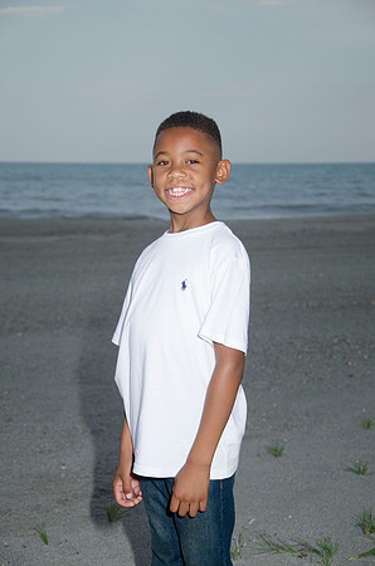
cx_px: 188
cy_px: 283
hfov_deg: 15.6
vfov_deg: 23.4
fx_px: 1366
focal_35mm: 87
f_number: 5.6
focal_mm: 58
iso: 100
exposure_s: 1/250
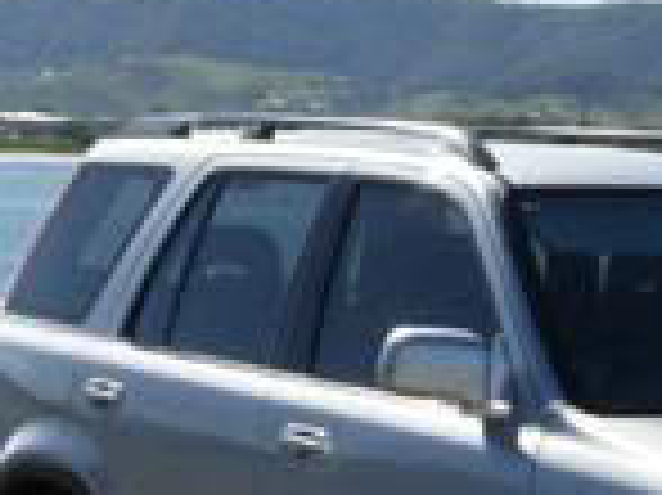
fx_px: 3000
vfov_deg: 9.4
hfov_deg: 12.6
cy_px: 184
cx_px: 288
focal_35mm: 157
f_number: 6.8
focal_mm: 7.5
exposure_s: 1/304
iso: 50
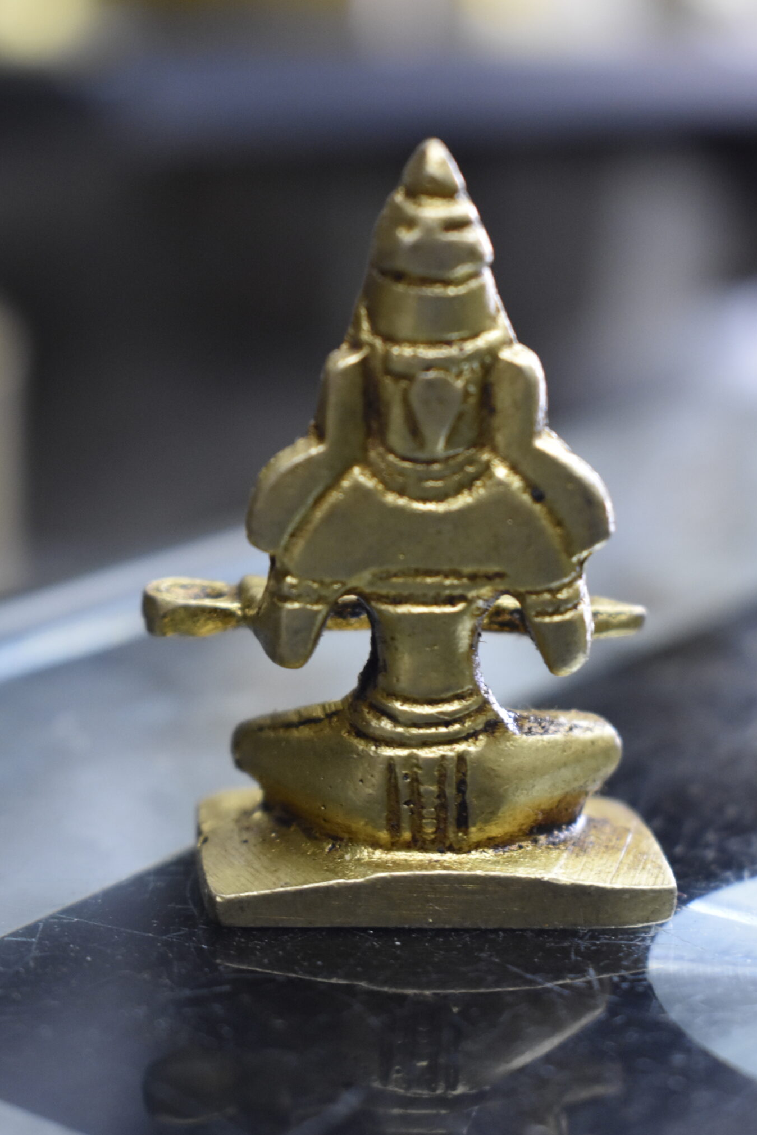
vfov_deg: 26.6
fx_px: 2396
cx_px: 416
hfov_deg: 17.9
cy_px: 478
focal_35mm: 76
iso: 2000
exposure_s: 1/60
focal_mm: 40
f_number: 4.8
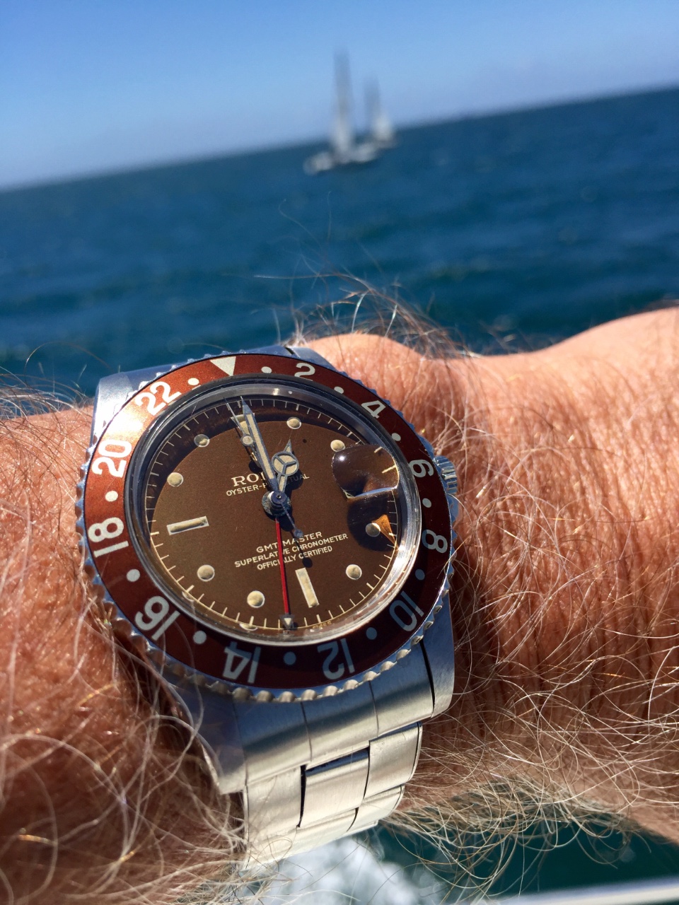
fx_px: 758
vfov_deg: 61.7
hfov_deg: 48.2
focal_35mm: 29
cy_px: 452
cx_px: 340
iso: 32
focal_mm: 4.15
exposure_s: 1/2198
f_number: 2.2
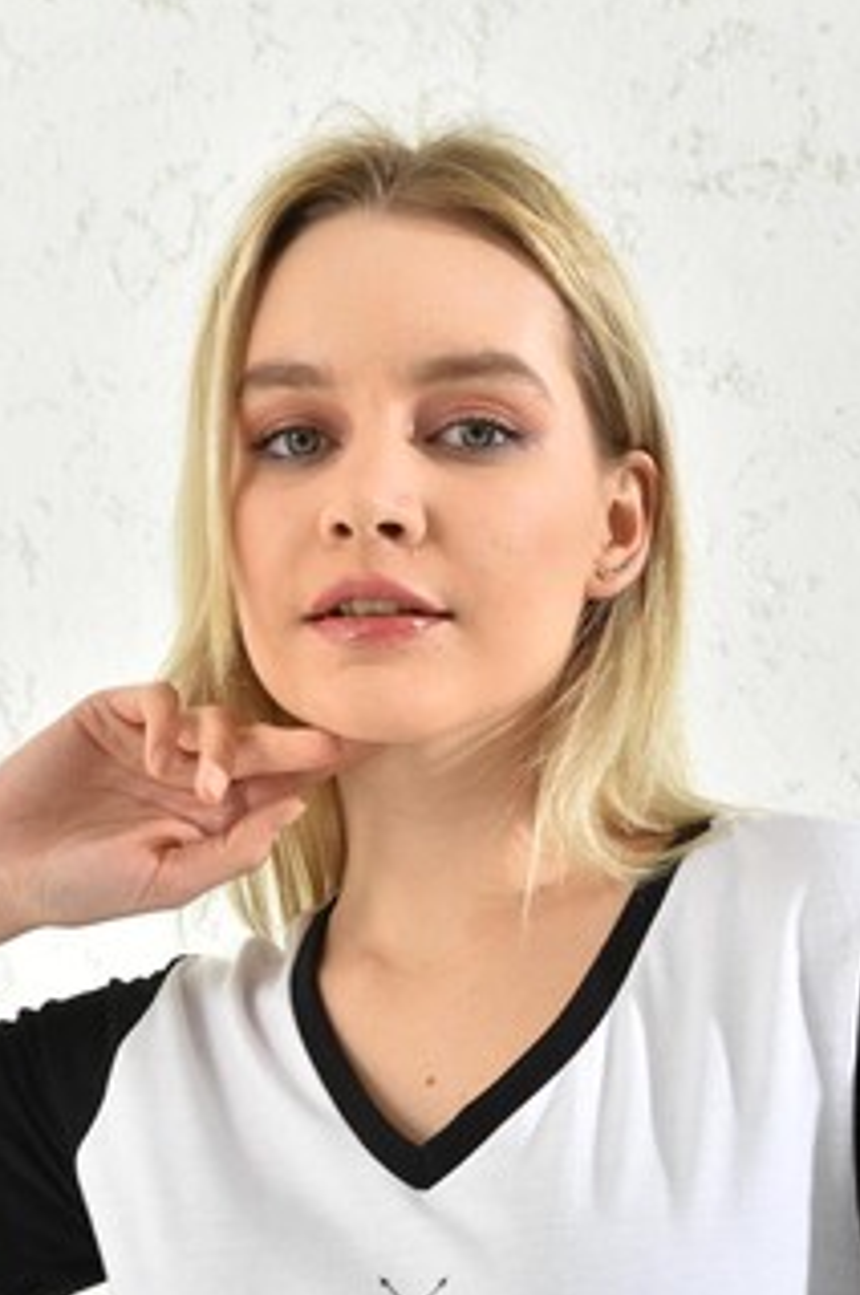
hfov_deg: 22.2
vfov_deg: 32.6
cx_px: 495
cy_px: 877
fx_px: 2190
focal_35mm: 61
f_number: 7.1
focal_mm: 36
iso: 100
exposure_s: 1/160
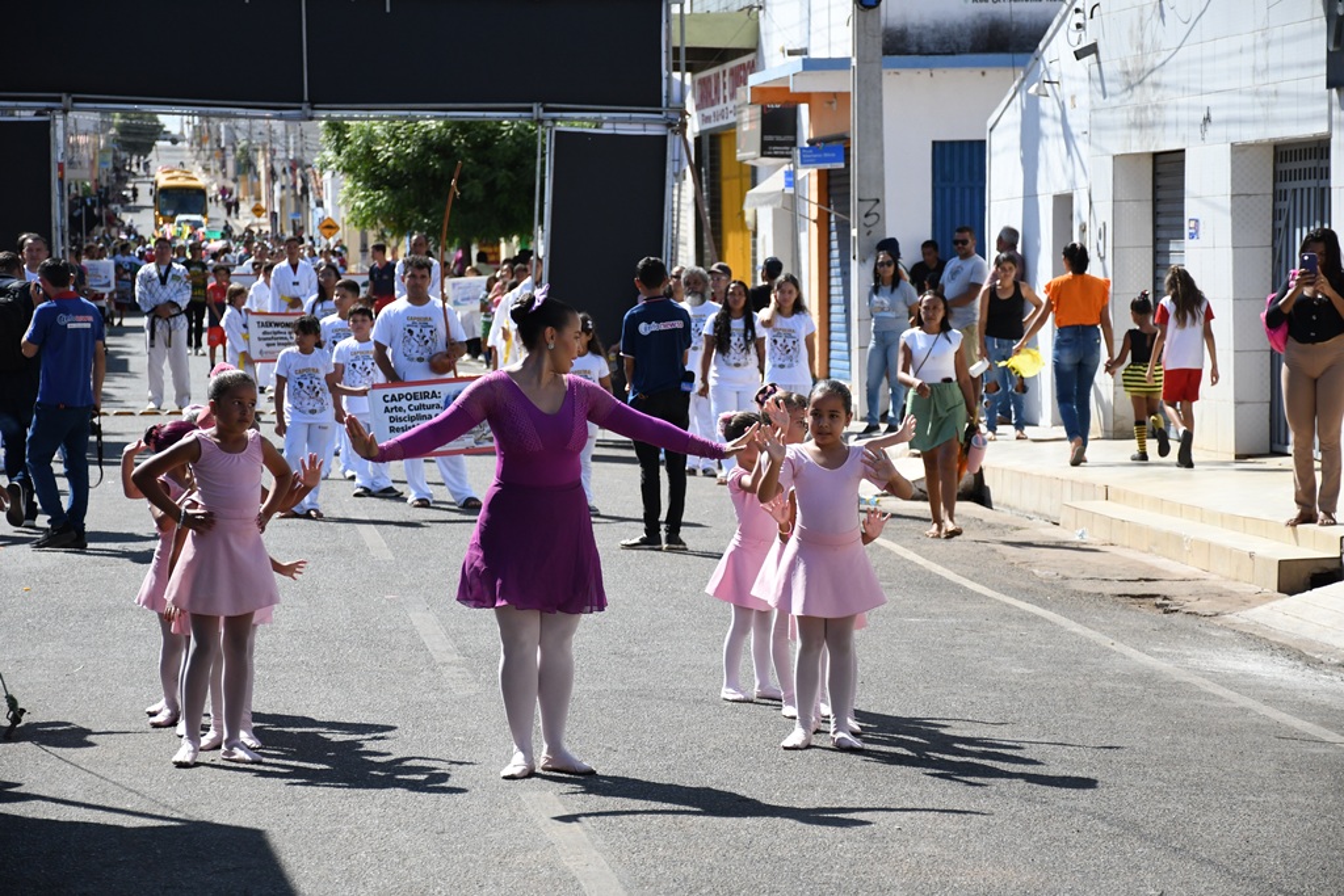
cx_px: 672
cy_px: 448
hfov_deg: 18.3
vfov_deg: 12.2
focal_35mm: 112
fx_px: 4182
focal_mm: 75
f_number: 5
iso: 1000
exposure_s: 1/4000
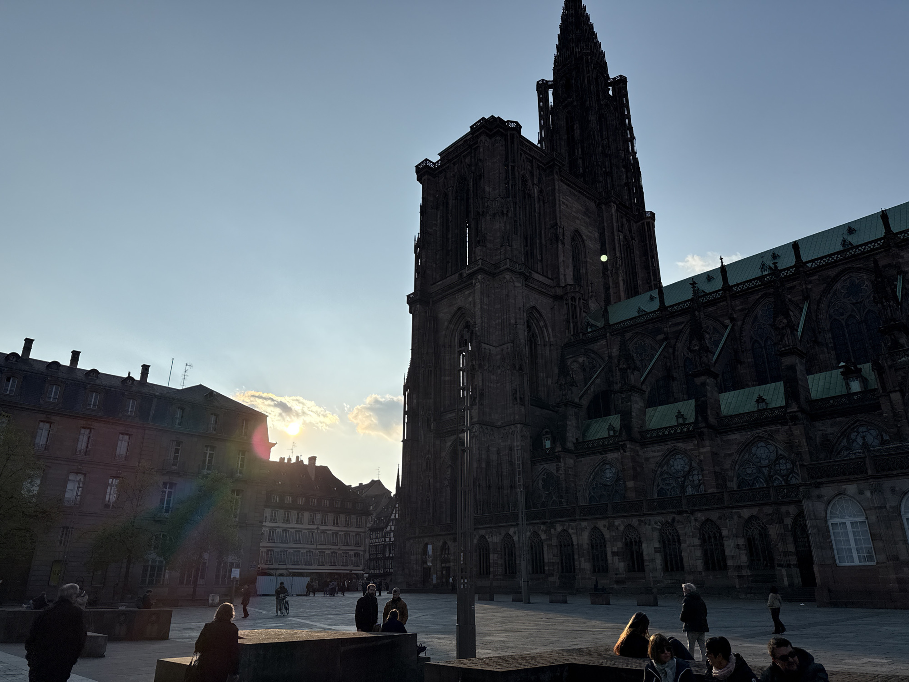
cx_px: 454
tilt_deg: +21.8
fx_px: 630
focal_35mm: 24
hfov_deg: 71.6
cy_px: 341
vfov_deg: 56.8
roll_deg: +0.0
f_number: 1.78
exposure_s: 1/9091
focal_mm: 6.76
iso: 80
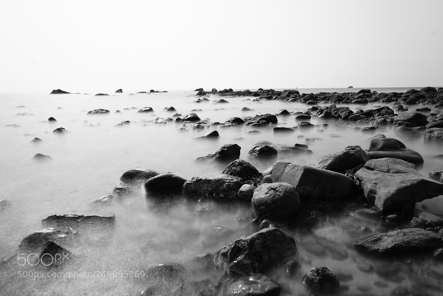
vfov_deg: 53.1
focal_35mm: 24
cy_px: 148
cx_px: 222
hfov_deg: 73.7
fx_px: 295
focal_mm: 24
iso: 100
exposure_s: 1/320
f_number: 8
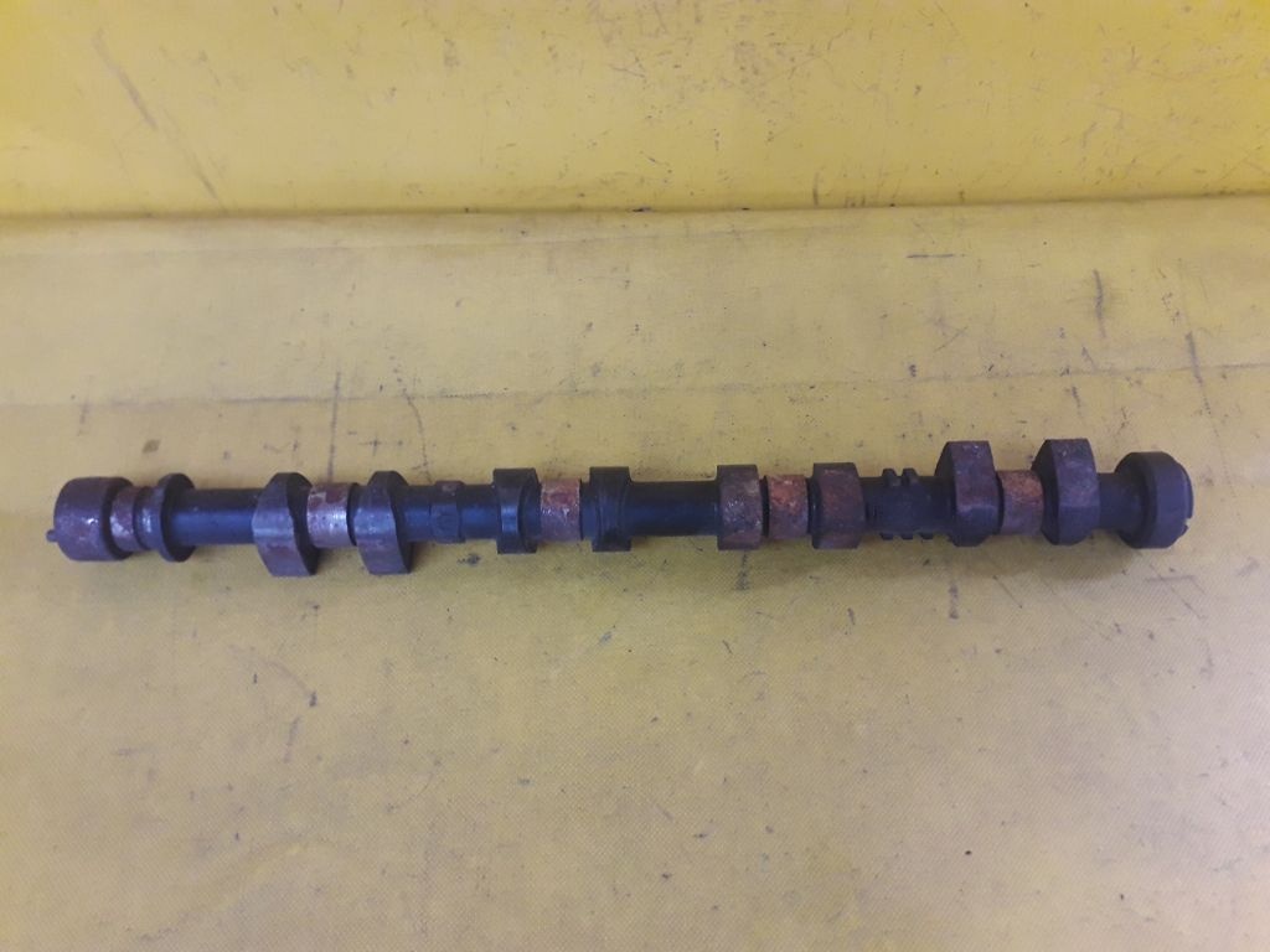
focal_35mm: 27
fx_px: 991
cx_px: 635
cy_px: 476
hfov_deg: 65.3
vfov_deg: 51.4
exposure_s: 1/50
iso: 160
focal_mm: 3.6
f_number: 1.9
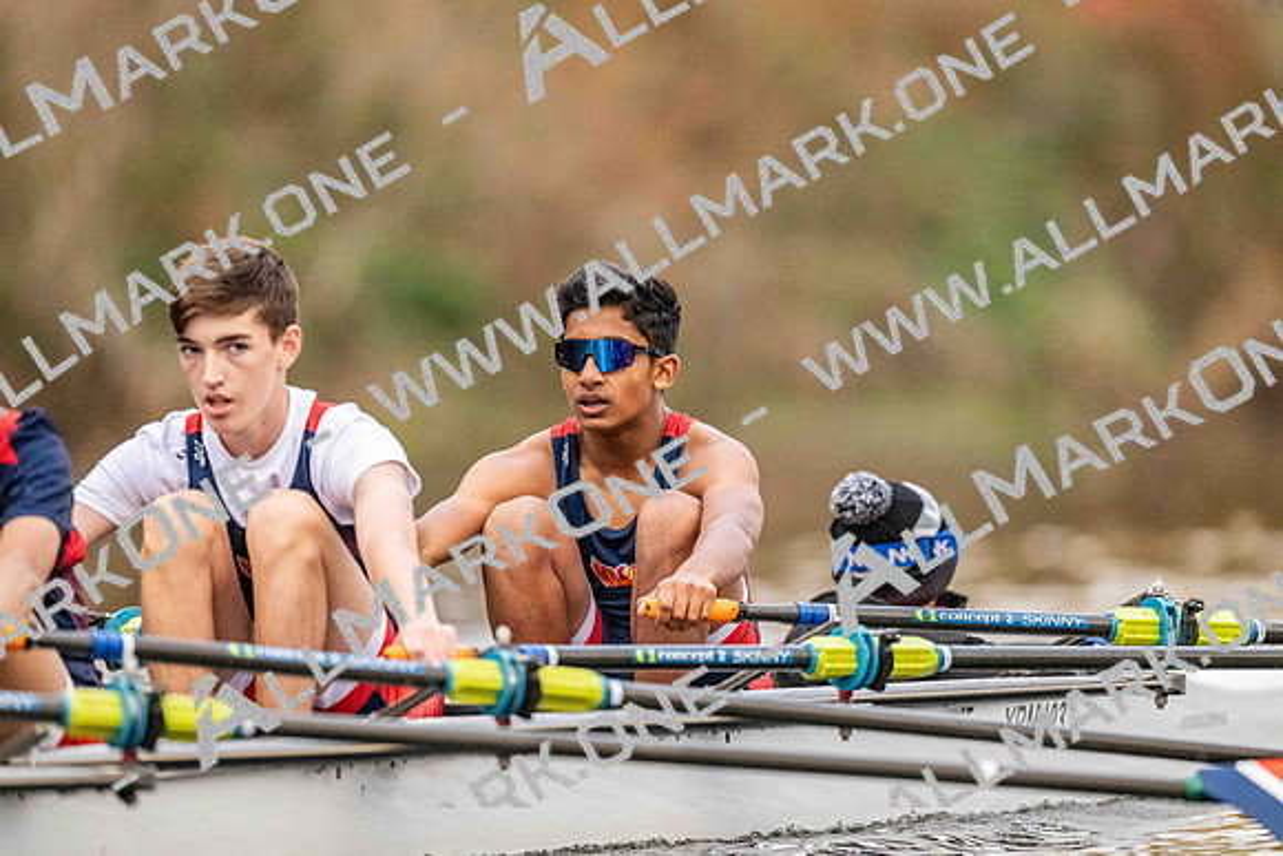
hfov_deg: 3.4
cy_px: 428
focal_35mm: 600
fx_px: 21387
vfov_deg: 2.3
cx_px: 642
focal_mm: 600
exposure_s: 1/2500
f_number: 4
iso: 9000
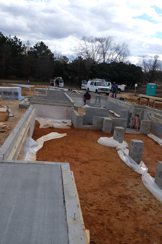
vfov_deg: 54.4
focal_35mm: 35
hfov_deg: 37.9
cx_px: 81
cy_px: 122
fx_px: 236
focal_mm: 23.3
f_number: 9
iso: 250
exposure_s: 1/60
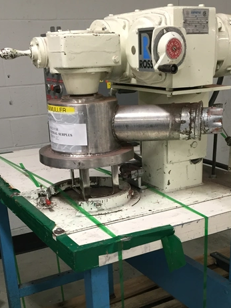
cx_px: 127
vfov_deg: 39.7
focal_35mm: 47
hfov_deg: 30.8
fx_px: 418
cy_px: 216
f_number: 2.2
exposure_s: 1/33
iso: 160
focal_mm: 4.15
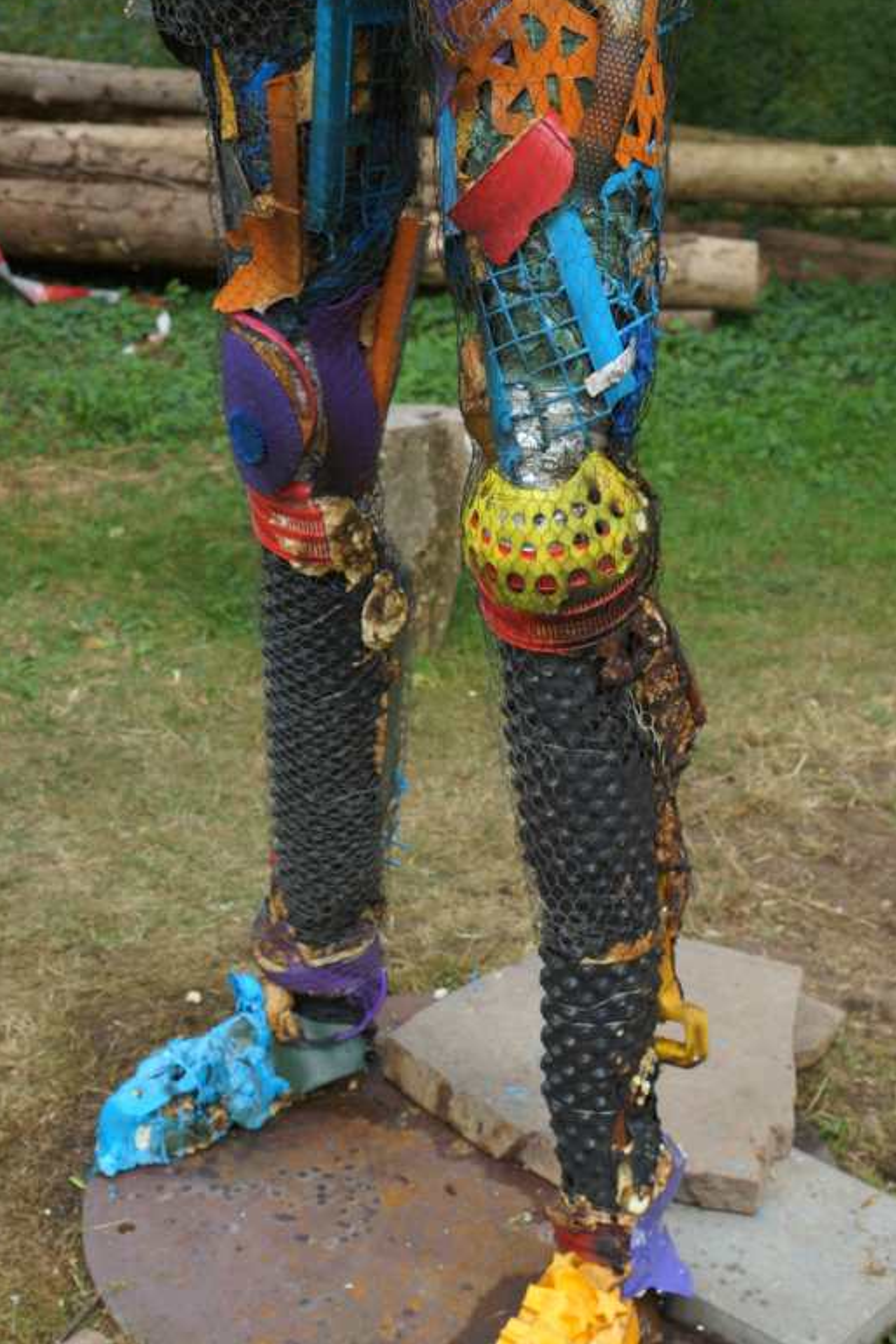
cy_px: 523
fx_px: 2091
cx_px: 457
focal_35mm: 56
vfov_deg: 35.5
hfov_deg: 24.2
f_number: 4
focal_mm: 24
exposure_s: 1/160
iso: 125
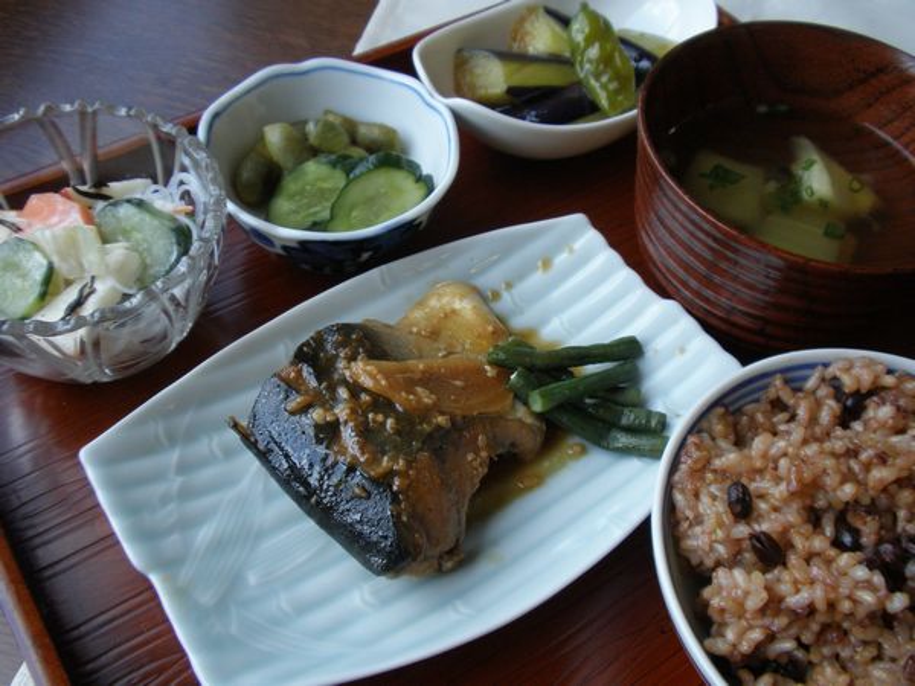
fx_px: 978
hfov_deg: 50.1
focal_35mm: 37
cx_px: 458
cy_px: 343
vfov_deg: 38.7
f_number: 3.5
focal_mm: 6.6
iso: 100
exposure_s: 1/80
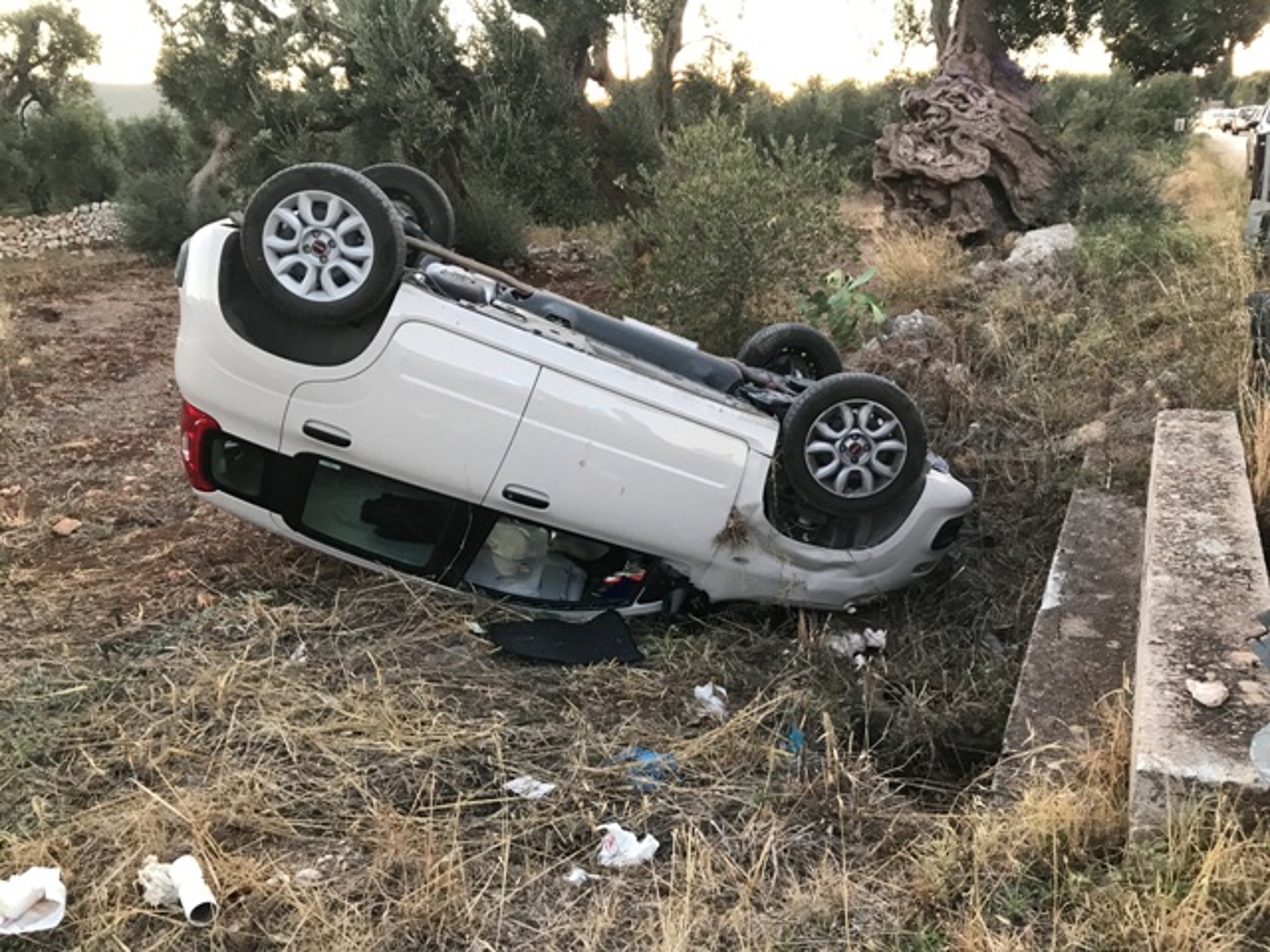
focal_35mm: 28
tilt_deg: -17.5
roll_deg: -0.1
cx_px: 635
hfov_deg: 63.4
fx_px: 1027
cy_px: 476
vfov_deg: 49.7
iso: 32
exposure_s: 1/25
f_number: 1.8
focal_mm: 3.99
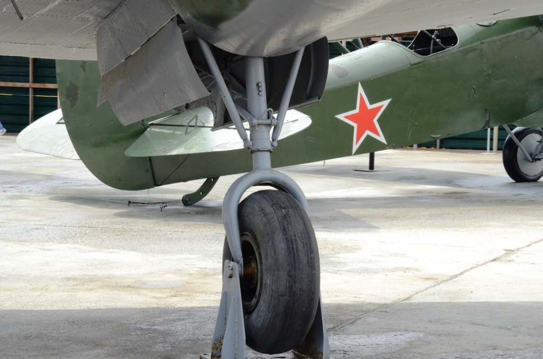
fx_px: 1693
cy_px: 180
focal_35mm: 112
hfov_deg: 18.2
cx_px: 272
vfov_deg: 12.1
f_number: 16
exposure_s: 1/125
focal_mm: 75
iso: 800
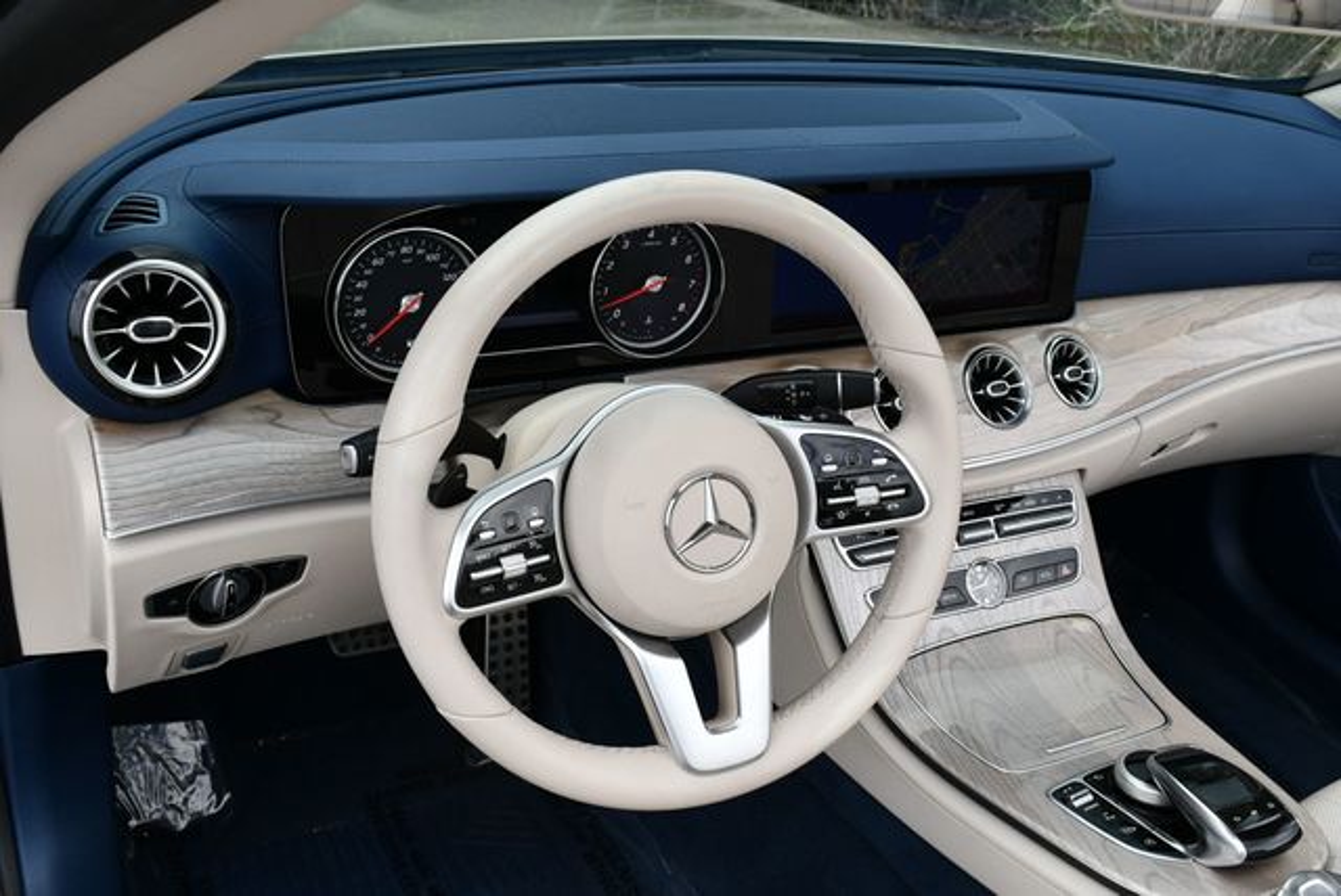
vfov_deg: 36.9
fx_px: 1342
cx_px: 670
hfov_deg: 53.1
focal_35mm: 36
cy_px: 448
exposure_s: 1/250
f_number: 8
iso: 180
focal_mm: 18
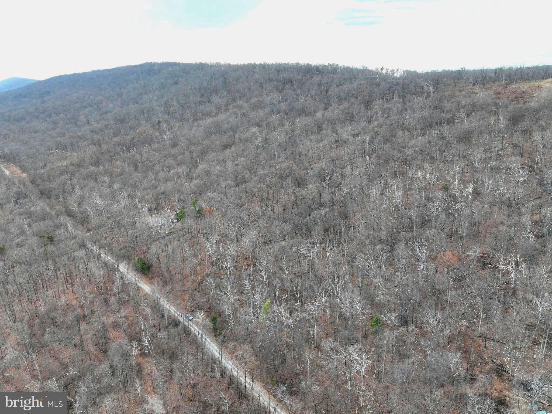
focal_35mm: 24
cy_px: 207
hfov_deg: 71.6
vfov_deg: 56.8
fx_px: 383
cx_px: 276
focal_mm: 12.29
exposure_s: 1/500
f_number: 2.8
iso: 400
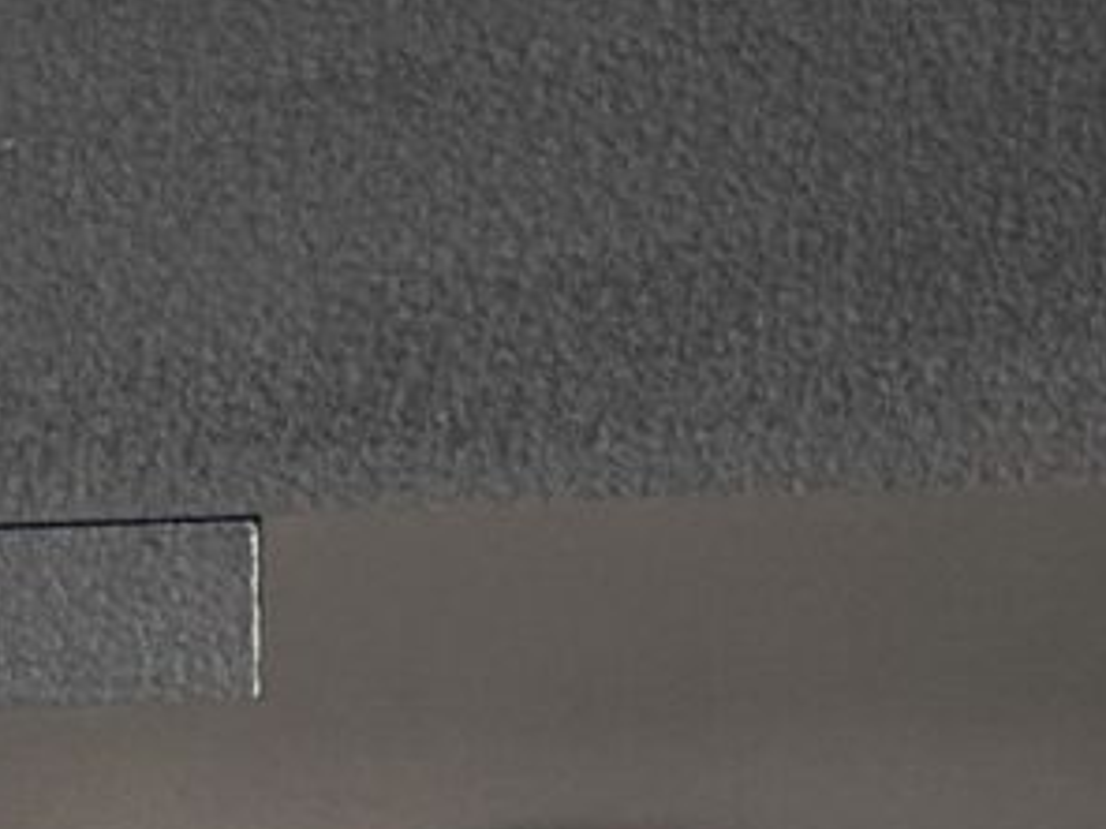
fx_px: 5304
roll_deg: +2.7
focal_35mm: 166
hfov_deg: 11.7
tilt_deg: -33.8
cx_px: -108
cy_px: 2259
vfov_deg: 8.0
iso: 250
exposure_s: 1/109
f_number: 1.78
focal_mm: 6.86
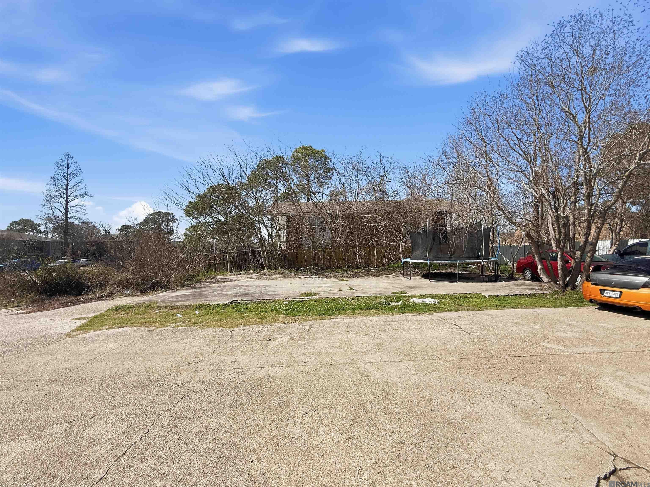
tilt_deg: +1.6
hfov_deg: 102.1
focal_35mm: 14
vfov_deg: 85.7
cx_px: 325
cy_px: 244
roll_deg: +0.0
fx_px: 263
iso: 50
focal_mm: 2.2
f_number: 2.2
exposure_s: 1/1848
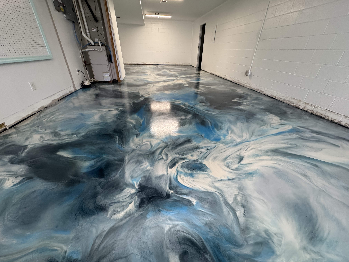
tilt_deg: -27.6
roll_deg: -0.8
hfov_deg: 102.1
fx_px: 141
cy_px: 131
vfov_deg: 85.7
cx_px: 174
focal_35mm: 14
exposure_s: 1/120
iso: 320
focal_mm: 2.22
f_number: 2.2
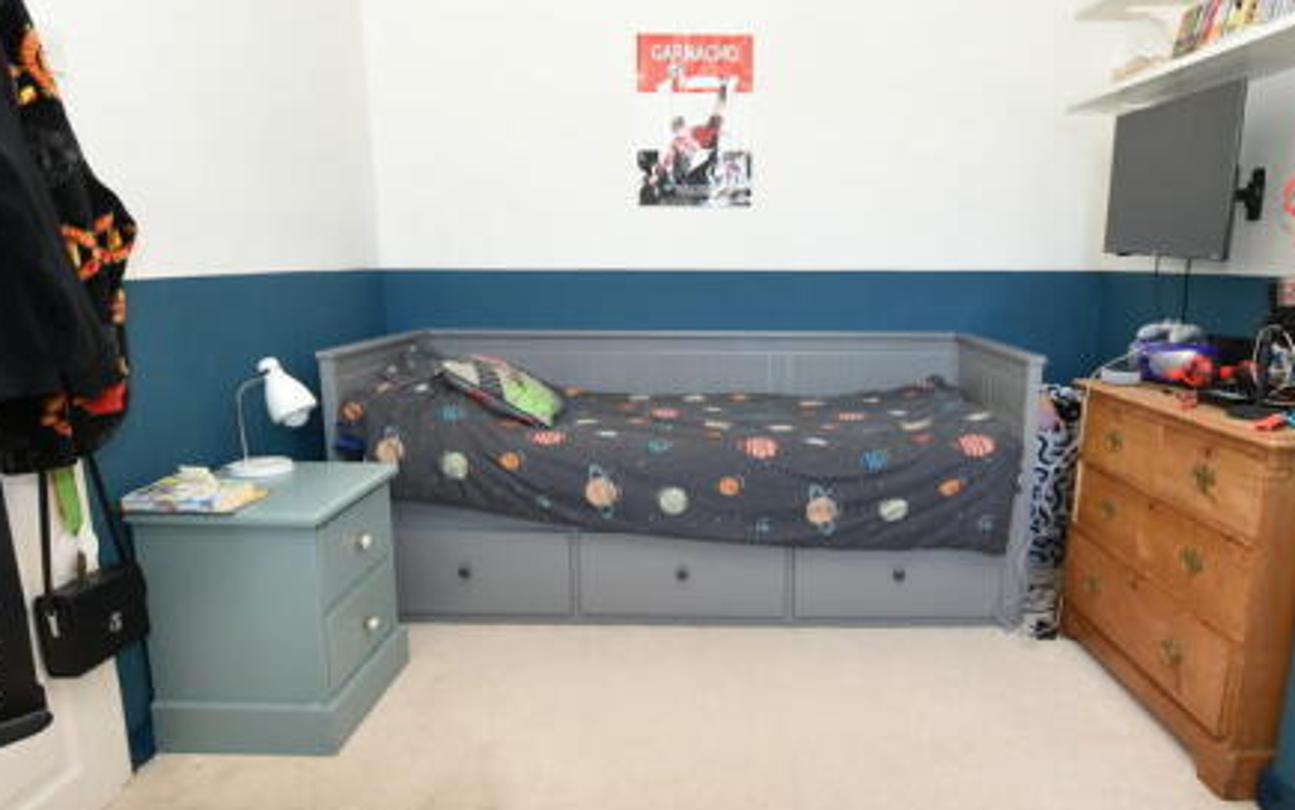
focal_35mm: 23
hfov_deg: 76.9
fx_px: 812
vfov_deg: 52.9
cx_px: 719
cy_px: 457
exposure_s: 1/60
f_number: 4
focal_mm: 10
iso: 450
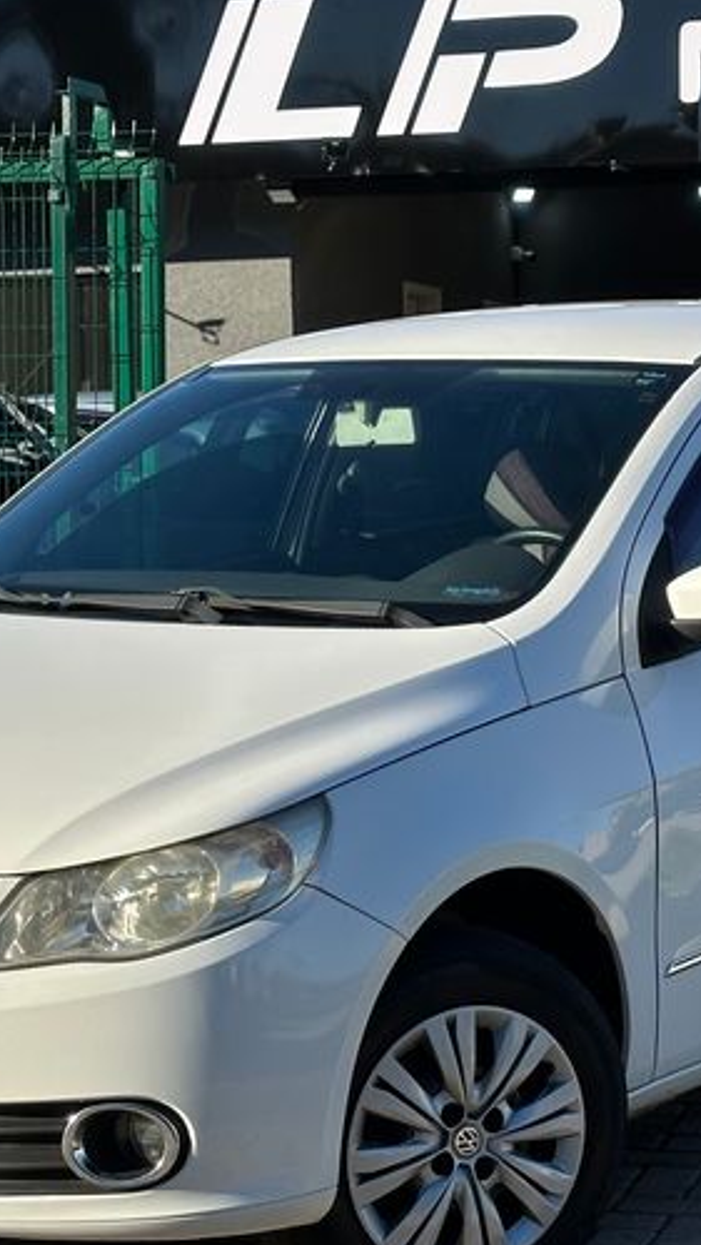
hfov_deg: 12.1
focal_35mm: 100
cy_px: 691
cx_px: 348
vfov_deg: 21.3
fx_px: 3302
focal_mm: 6.86
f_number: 1.78
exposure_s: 1/2890
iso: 64
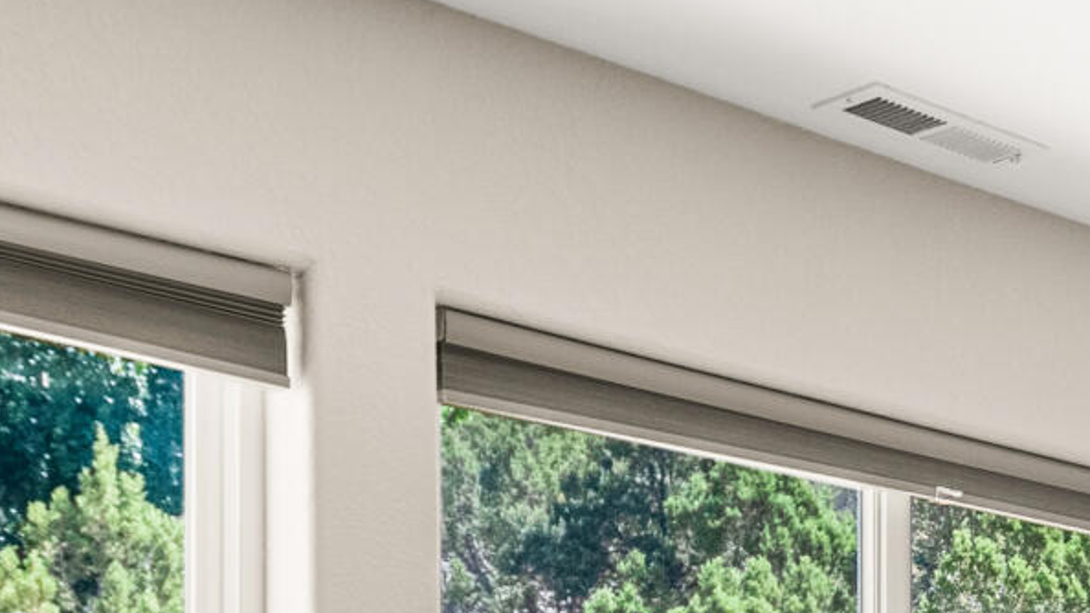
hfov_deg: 21.9
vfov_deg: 12.2
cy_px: 1156
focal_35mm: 90
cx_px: 1308
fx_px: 2601
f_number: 7.1
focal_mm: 17
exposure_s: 1/10
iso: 400
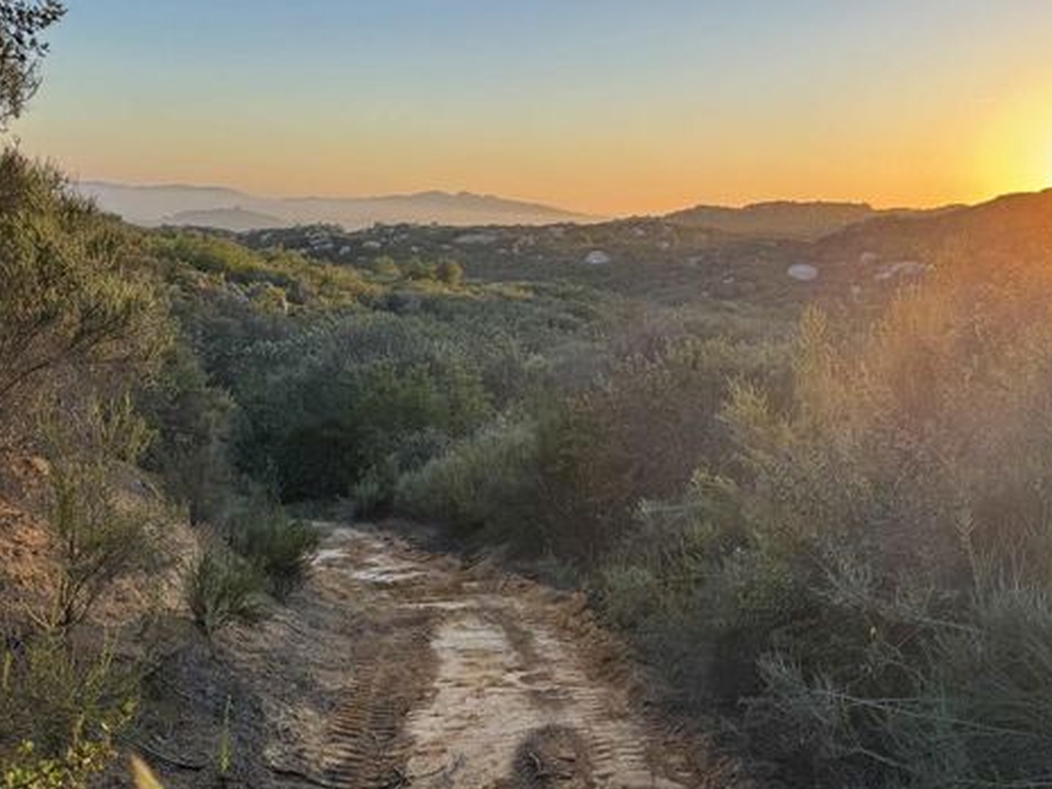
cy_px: 482
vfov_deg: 42.7
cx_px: 647
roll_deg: -3.3
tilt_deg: -16.5
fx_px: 1003
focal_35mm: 33
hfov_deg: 54.8
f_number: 1.78
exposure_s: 1/464
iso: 80
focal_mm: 6.76
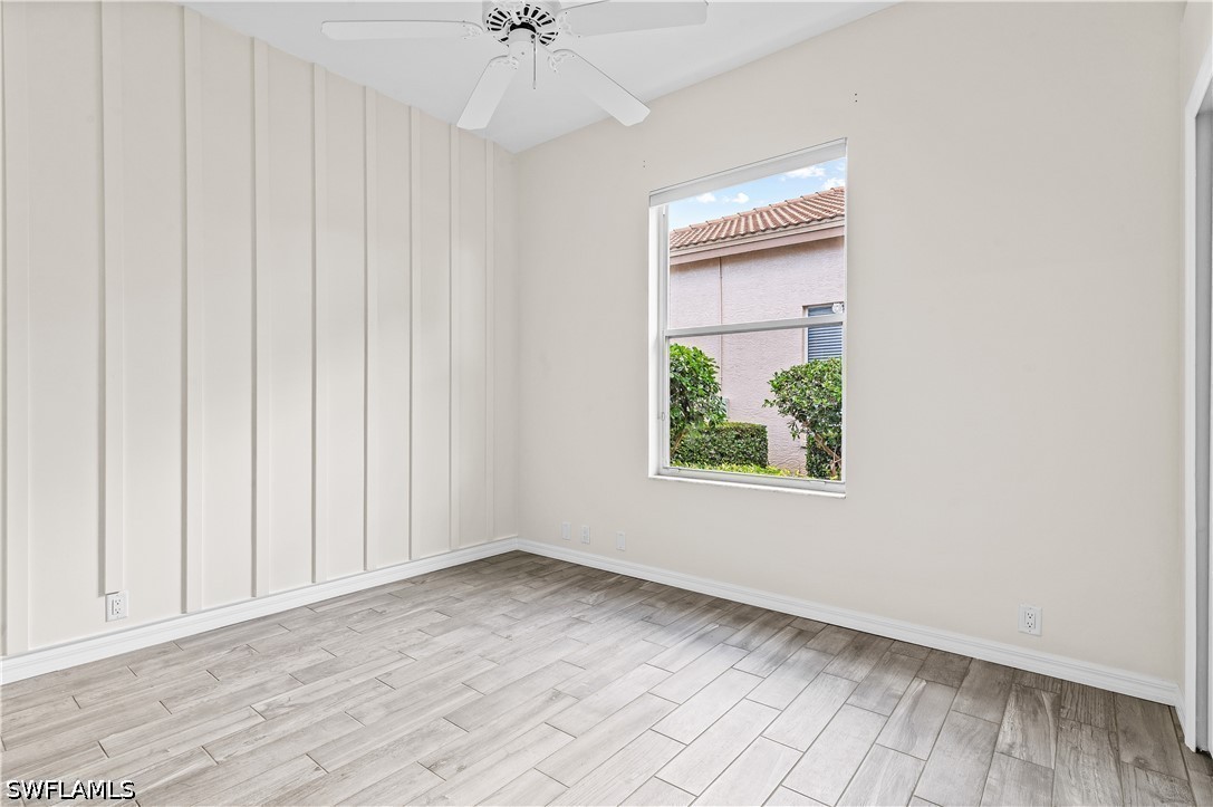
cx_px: 606
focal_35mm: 16
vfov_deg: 73.7
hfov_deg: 96.8
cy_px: 404
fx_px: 539
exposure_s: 1/4
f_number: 10
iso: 320
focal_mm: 16
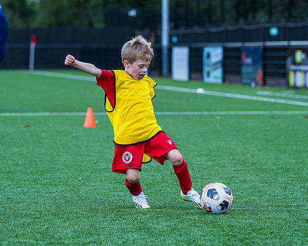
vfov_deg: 7.7
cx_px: 150
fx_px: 1834
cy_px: 130
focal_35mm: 201
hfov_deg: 9.6
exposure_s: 1/800
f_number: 4
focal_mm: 135
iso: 400
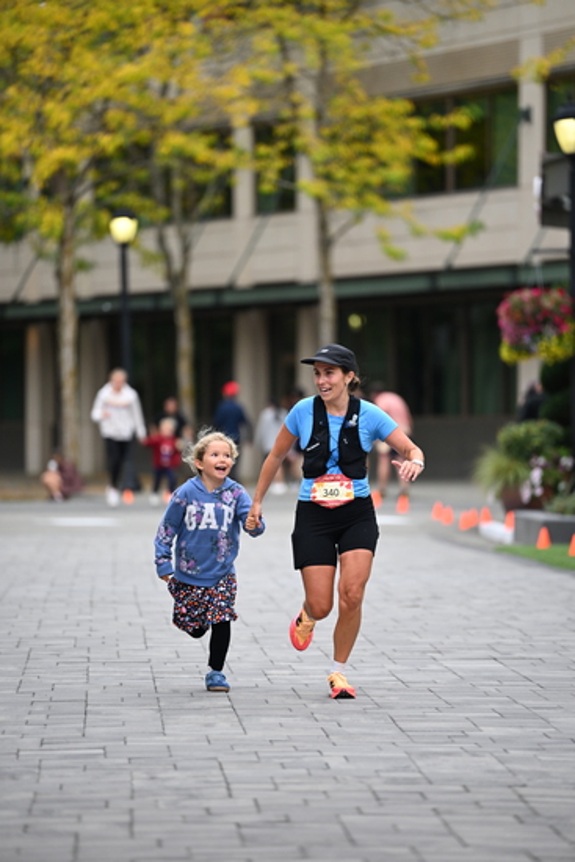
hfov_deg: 6.9
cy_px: 431
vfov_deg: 10.3
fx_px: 4788
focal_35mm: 200
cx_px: 288
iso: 640
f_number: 2.8
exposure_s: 1/2000
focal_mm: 200
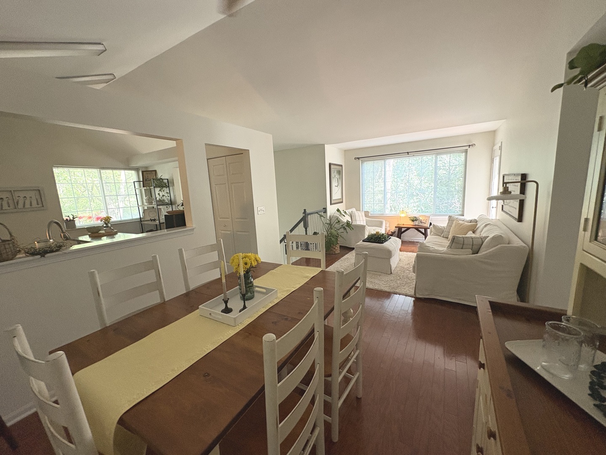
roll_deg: +4.0
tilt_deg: -8.4
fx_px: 245
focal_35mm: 14
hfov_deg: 102.1
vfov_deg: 85.7
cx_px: 303
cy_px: 228
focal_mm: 2.22
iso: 320
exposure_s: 1/60
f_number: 2.2
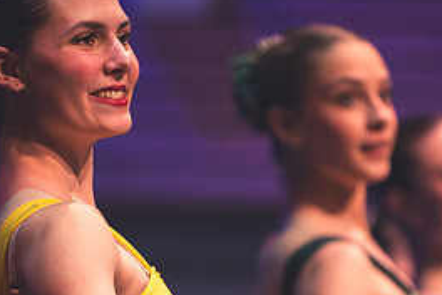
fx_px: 5254
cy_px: 234
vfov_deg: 3.2
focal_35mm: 428
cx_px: 330
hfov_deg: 4.8
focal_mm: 195
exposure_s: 1/250
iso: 1250
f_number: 2.8
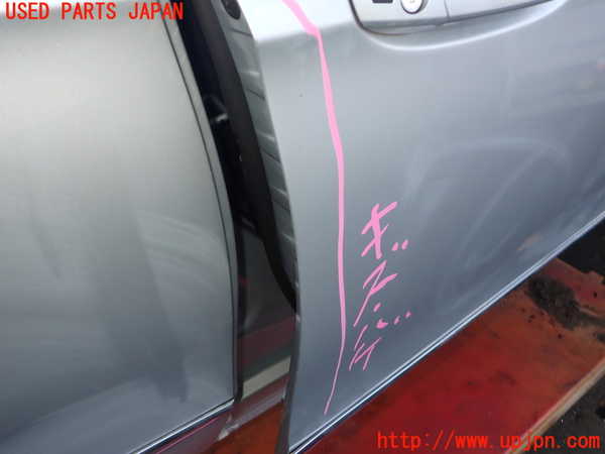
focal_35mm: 30
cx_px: 302
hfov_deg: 60.0
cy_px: 227
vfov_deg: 46.8
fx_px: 524
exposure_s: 1/30
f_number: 6.3
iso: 100
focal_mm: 5.4
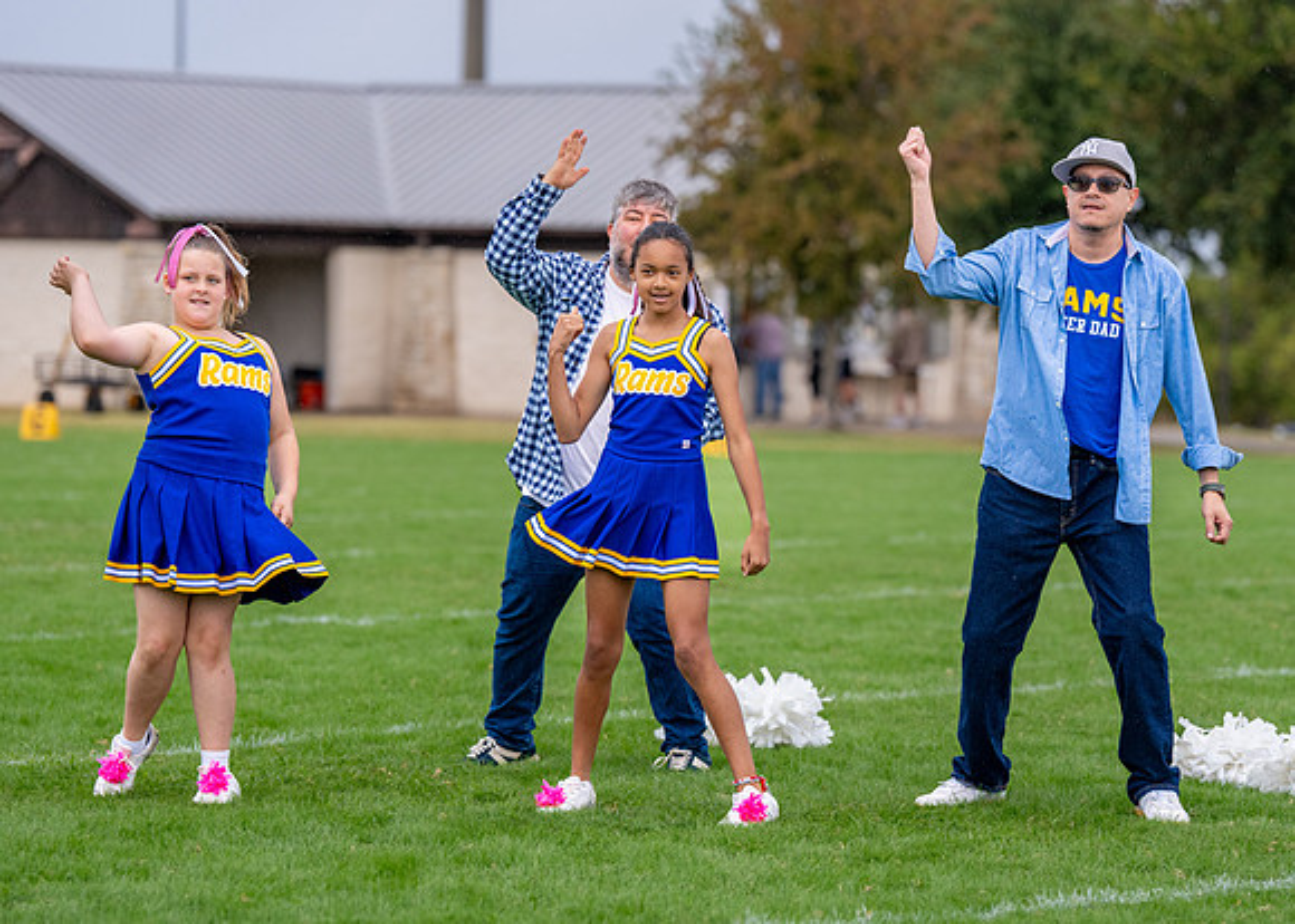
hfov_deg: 11.4
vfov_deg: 8.2
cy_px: 375
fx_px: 6472
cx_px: 656
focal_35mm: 176
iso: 500
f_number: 2.8
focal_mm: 129
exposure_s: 1/1600
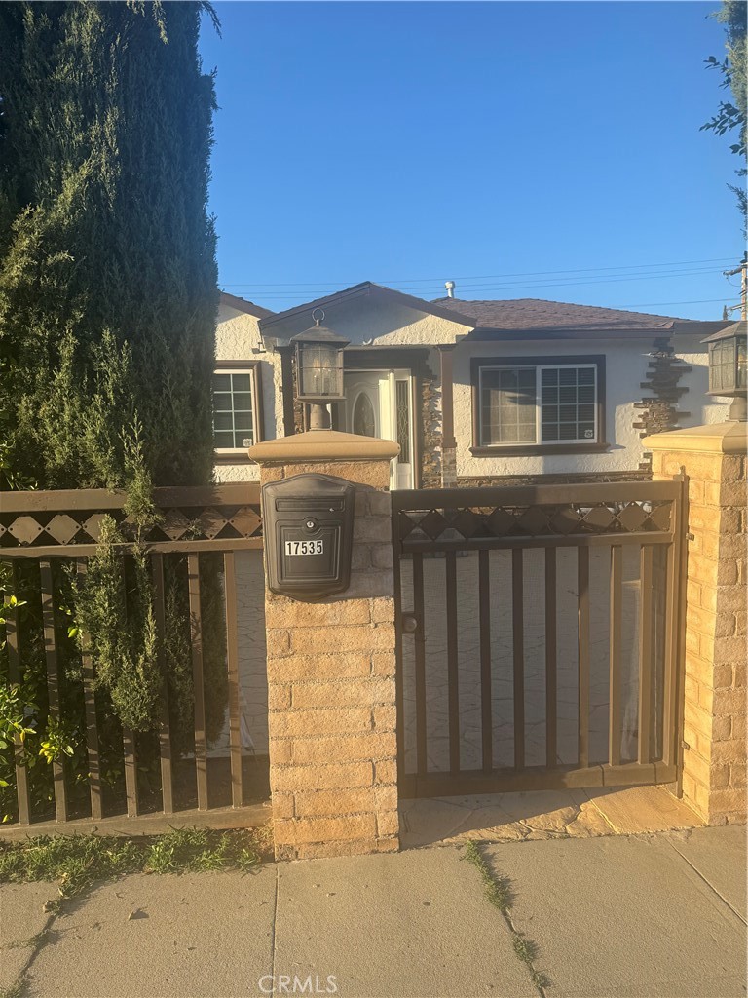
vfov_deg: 71.6
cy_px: 499
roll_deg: +2.6
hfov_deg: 56.8
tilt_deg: -3.9
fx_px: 691
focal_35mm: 24
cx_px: 374
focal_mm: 6.76
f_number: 1.78
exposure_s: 1/1637
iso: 80
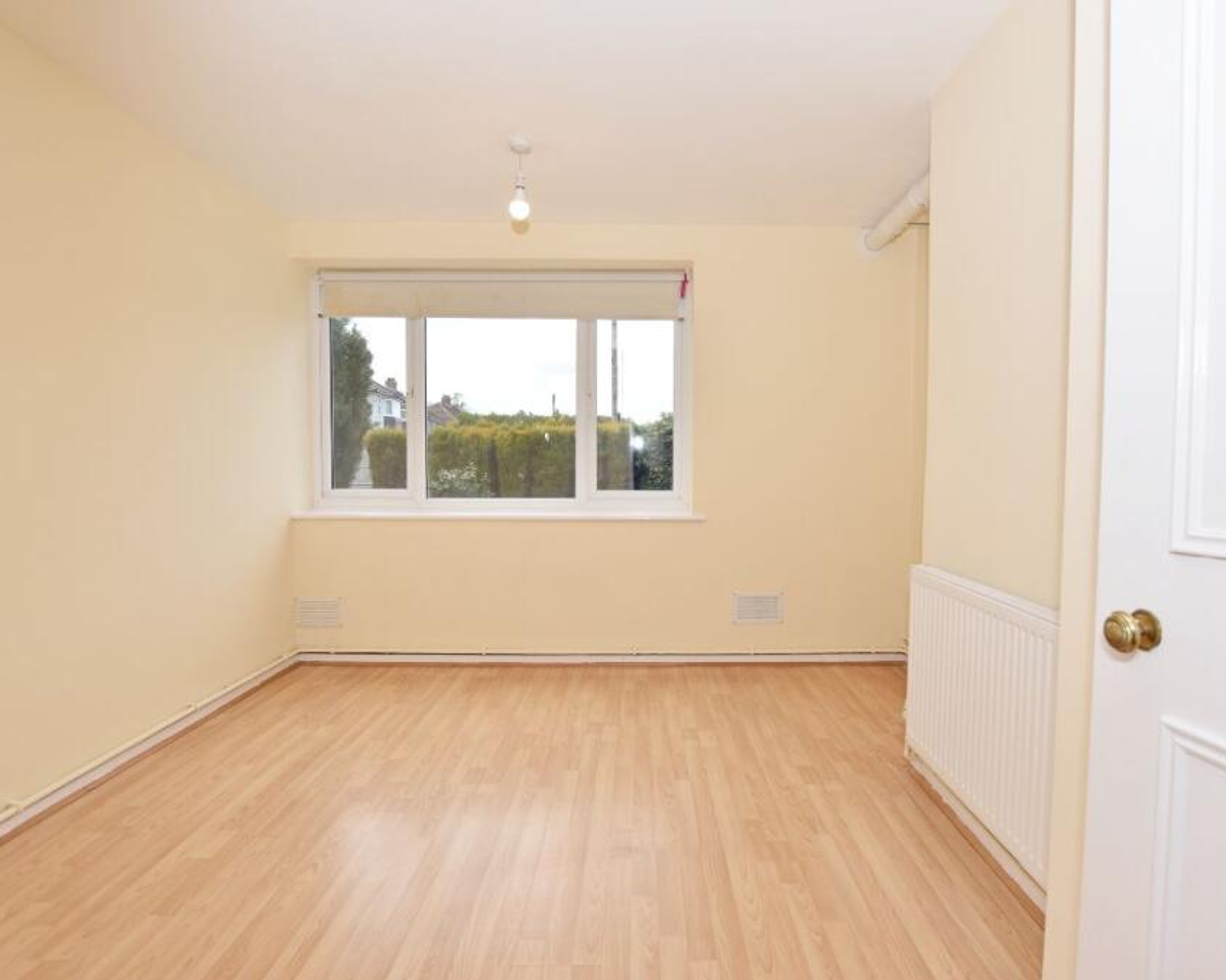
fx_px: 617
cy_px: 489
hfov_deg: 89.6
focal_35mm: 17
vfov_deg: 77.0
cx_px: 638
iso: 110
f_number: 5
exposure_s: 1/200
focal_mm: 10
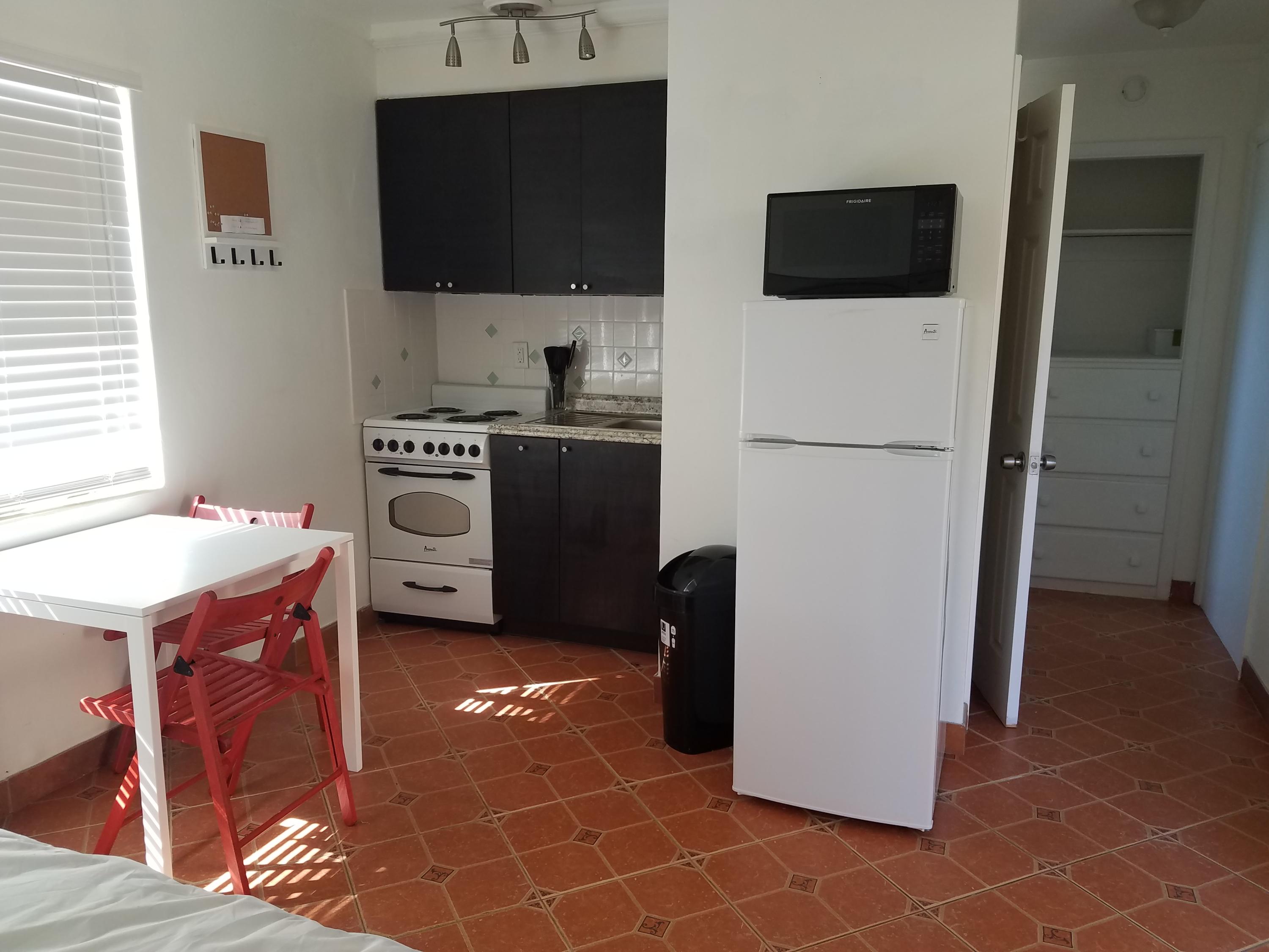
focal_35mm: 26
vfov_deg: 53.1
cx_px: 634
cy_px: 476
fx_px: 953
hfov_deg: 67.3
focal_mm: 4.2
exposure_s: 1/50
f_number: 1.7
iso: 50
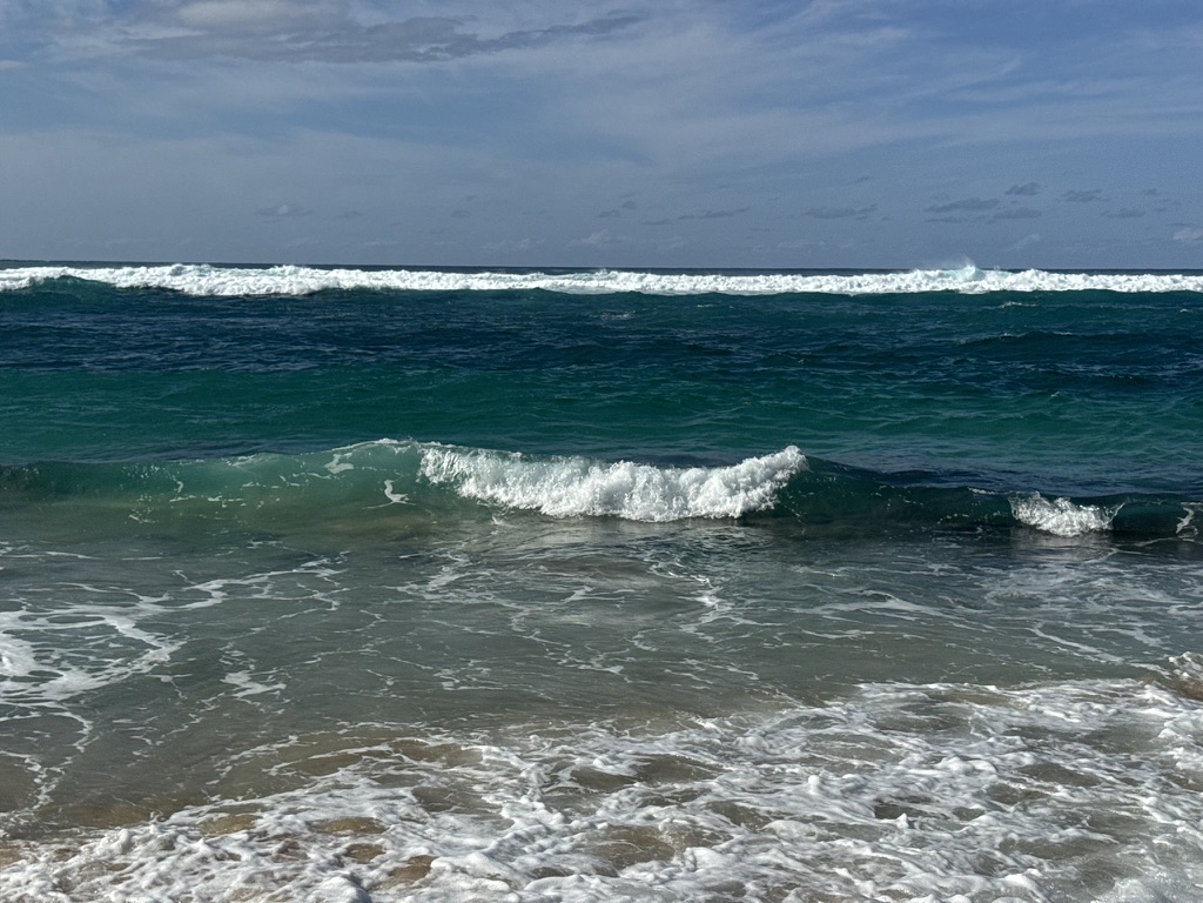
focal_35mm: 48
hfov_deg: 39.7
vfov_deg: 30.3
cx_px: 602
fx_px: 1668
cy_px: 452
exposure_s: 1/10526
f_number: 1.78
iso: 80
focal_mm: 6.76
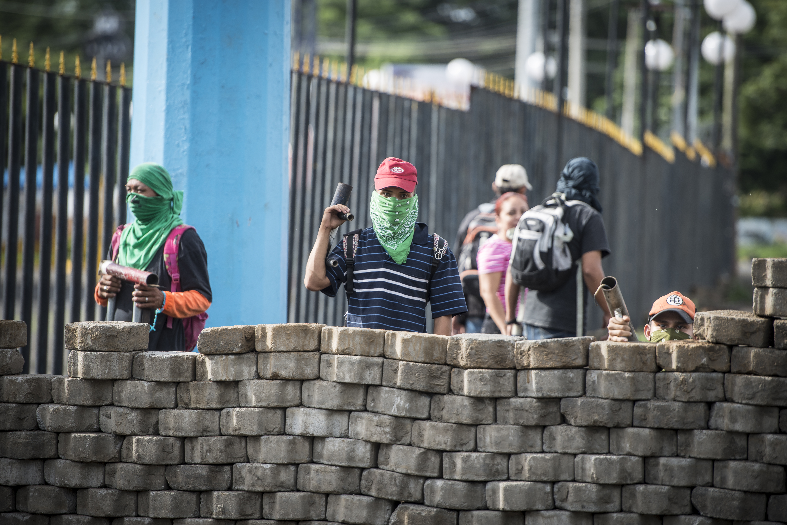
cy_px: 262
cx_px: 394
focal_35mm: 195
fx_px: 4264
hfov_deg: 10.5
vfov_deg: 7.0
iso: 125
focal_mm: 195
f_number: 2.8
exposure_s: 1/640
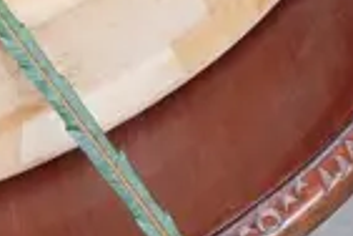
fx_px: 2961
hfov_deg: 6.7
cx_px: 608
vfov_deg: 4.5
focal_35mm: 302
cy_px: 462
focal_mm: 20
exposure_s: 1/60
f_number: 4.1
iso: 1600
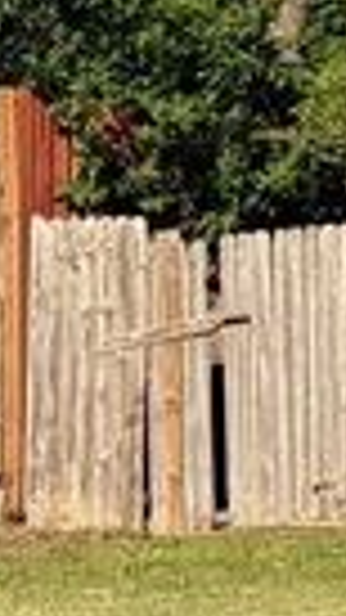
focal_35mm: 212
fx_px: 3460
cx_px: 2022
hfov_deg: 4.5
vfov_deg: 10.1
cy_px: 94
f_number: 1.6
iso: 50
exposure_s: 1/4065
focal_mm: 5.96
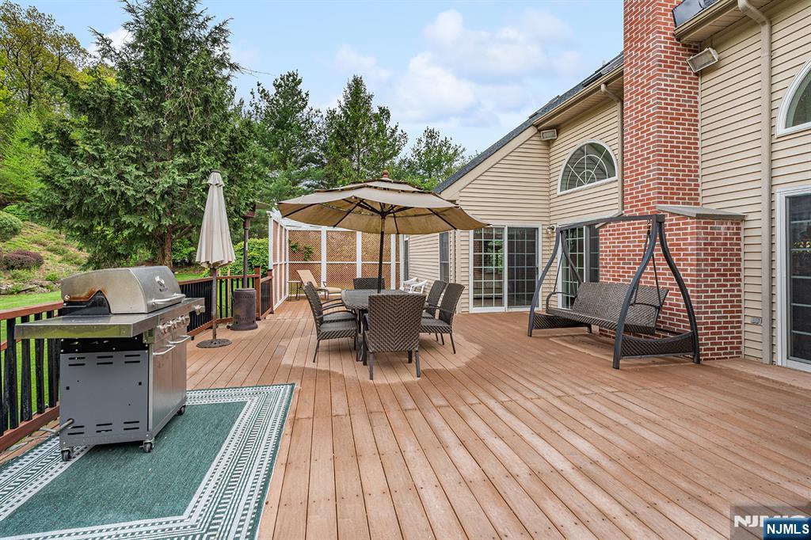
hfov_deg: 96.8
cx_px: 406
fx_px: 360
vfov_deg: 73.7
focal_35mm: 16
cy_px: 270
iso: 100
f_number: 8
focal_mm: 16
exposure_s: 1/60
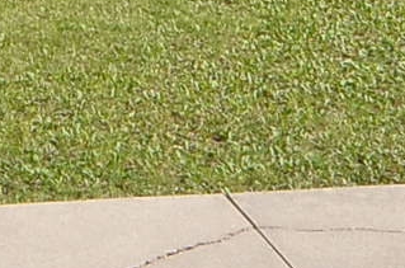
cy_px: -354
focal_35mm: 139
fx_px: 1560
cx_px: -114
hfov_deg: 14.2
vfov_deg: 8.9
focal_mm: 12
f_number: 13
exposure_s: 1/400
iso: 800
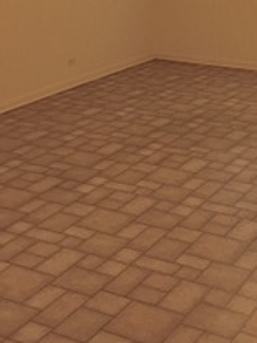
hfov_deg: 20.3
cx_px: 177
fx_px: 713
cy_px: -8
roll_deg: -0.5
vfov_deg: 25.6
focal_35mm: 72
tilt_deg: -5.8
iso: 125
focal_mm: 3.3
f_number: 2.4
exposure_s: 1/30
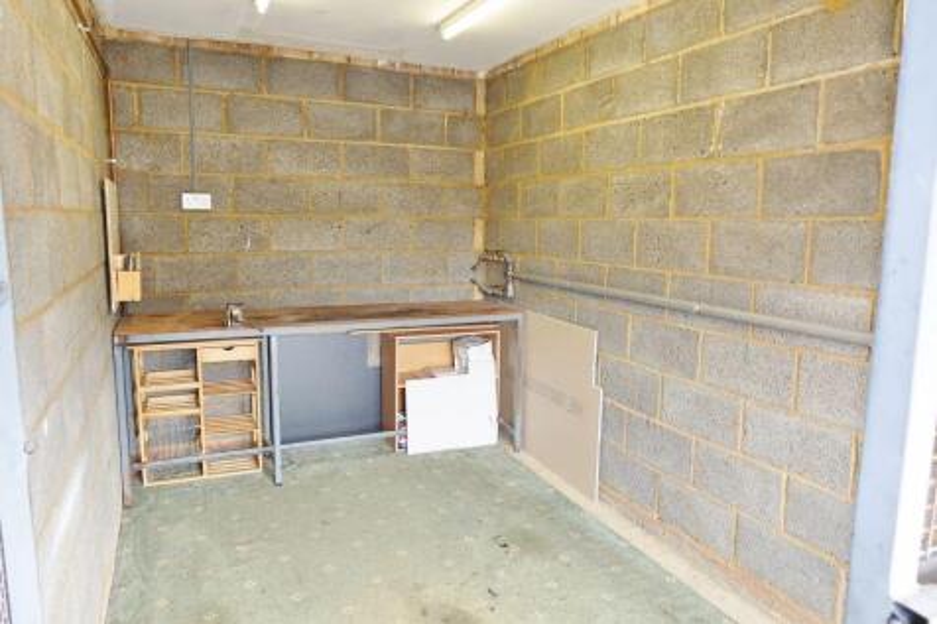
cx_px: 468
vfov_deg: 53.1
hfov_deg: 73.8
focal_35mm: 24
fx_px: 624
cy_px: 312
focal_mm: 8.8
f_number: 2.8
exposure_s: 1/30
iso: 125
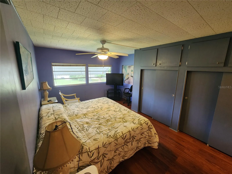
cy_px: 87
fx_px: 87
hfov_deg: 106.2
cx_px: 116
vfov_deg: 89.9
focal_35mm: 13
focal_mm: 2.2
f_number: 2.2
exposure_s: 1/30
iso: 320
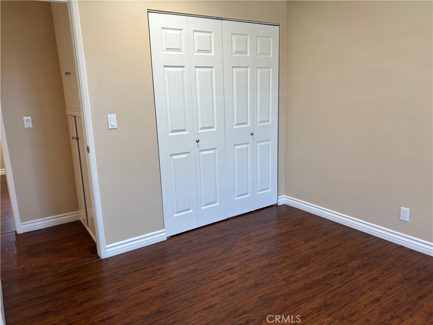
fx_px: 325
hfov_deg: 67.3
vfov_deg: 53.1
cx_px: 216
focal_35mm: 26
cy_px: 162
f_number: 1.6
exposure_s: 1/60
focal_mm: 5.96
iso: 100
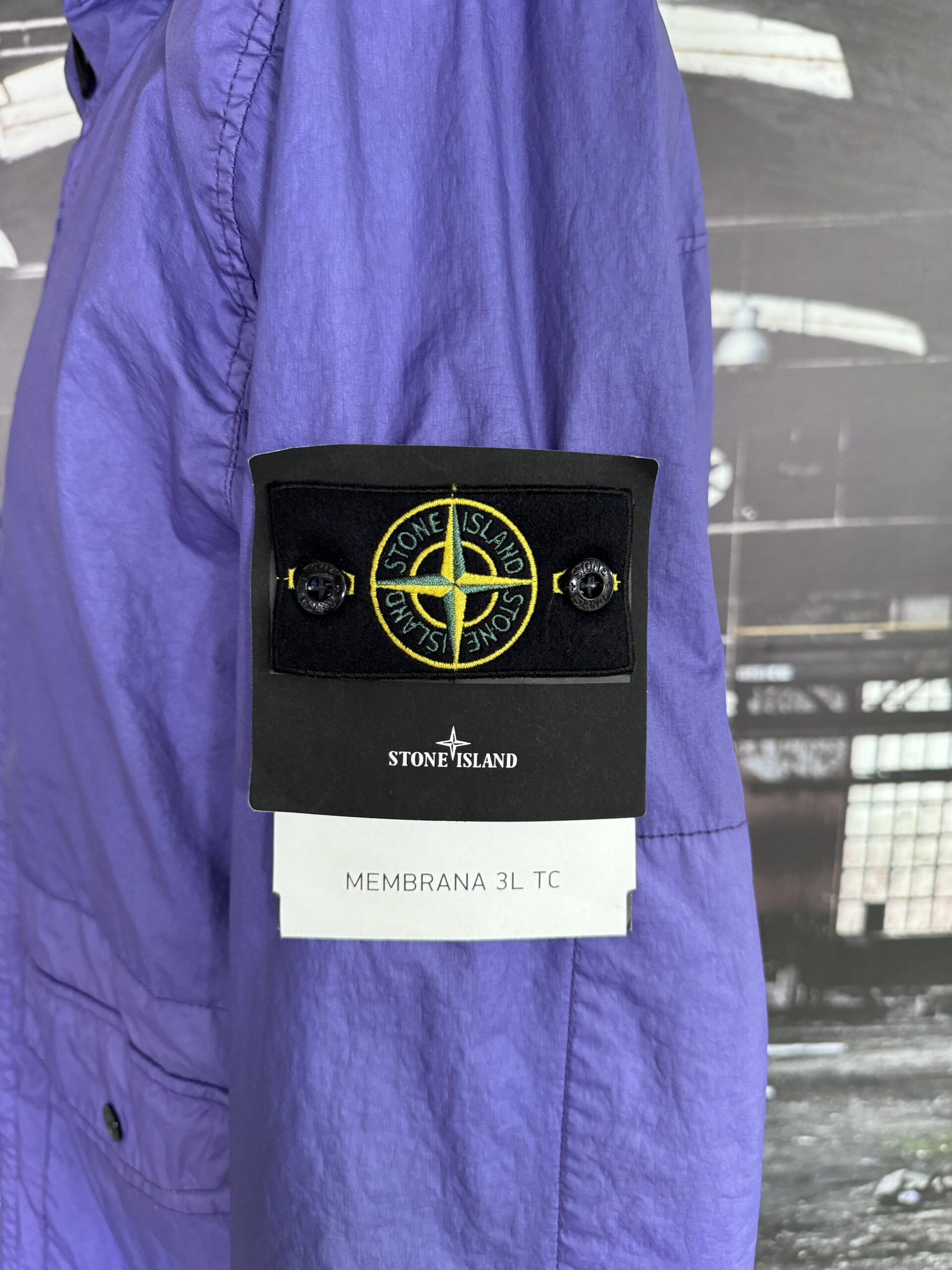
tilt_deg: -15.5
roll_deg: +0.4
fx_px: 880
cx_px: 476
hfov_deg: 56.8
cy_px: 635
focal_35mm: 24
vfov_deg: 71.6
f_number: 1.78
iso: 500
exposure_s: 1/60
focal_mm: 6.76
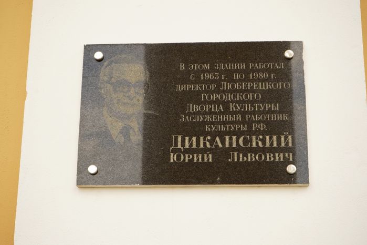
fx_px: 714
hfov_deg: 28.8
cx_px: 184
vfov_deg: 19.5
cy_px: 122
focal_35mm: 70
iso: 100
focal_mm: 70
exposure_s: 1/100
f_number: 7.1
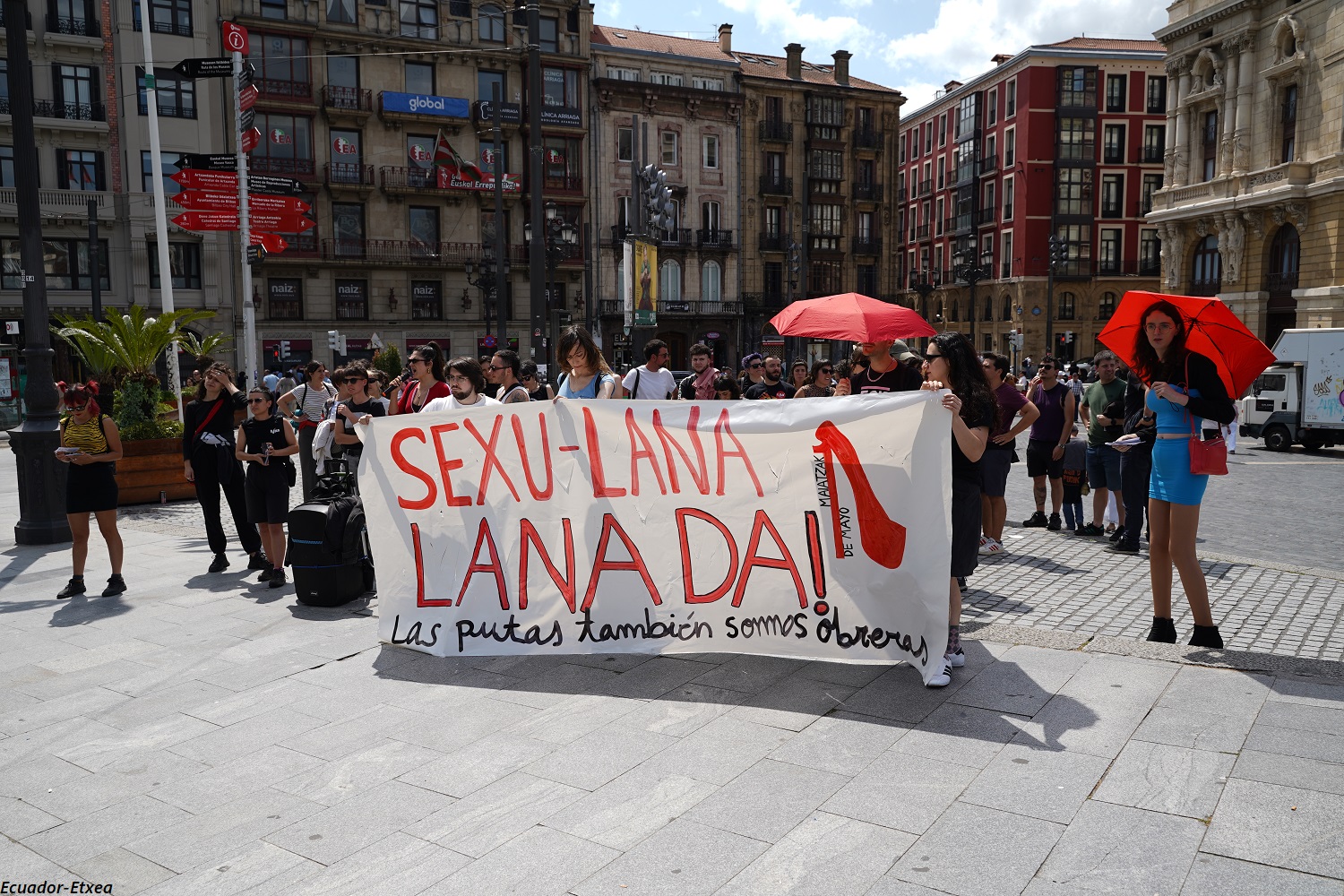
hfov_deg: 65.5
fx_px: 1045
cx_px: 672
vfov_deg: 46.4
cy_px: 448
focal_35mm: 28
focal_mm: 28
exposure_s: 1/320
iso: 80
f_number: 7.1
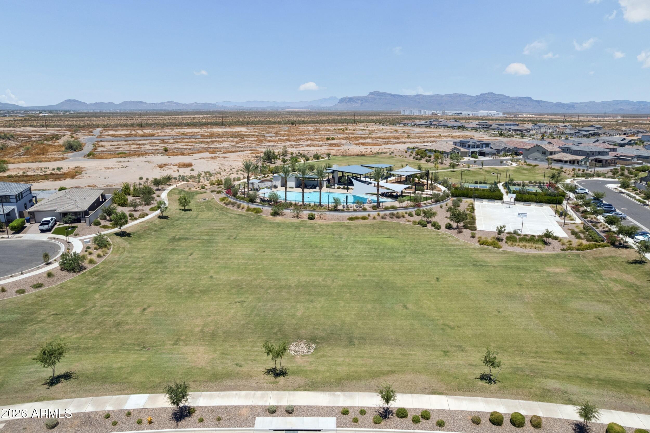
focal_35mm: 22
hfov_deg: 78.6
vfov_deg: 57.2
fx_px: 397
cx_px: 325
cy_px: 216
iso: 100
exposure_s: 1/2500
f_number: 2.8
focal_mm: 8.4
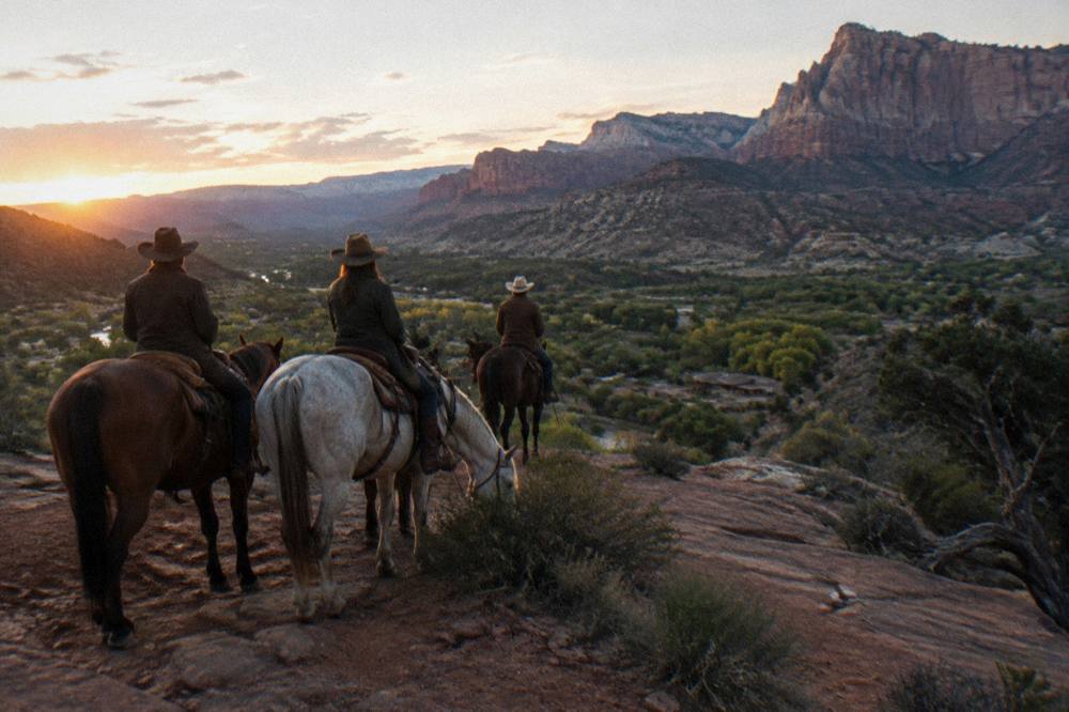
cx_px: 534
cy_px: 356
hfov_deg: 41.9
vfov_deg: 28.6
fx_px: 1395
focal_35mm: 47
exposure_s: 1/50
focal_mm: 47
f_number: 5
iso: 3200
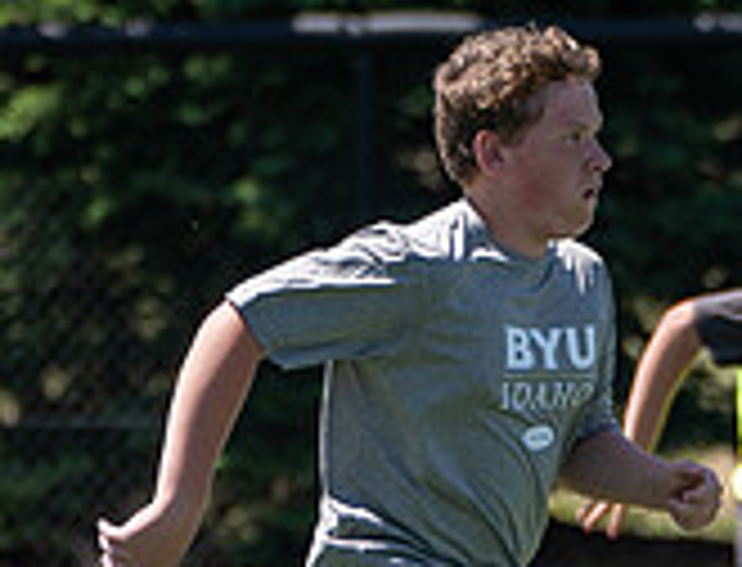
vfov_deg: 3.1
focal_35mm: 488
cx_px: 524
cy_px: 533
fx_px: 10529
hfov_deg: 4.0
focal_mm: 120
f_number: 2.8
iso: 50
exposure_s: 1/800
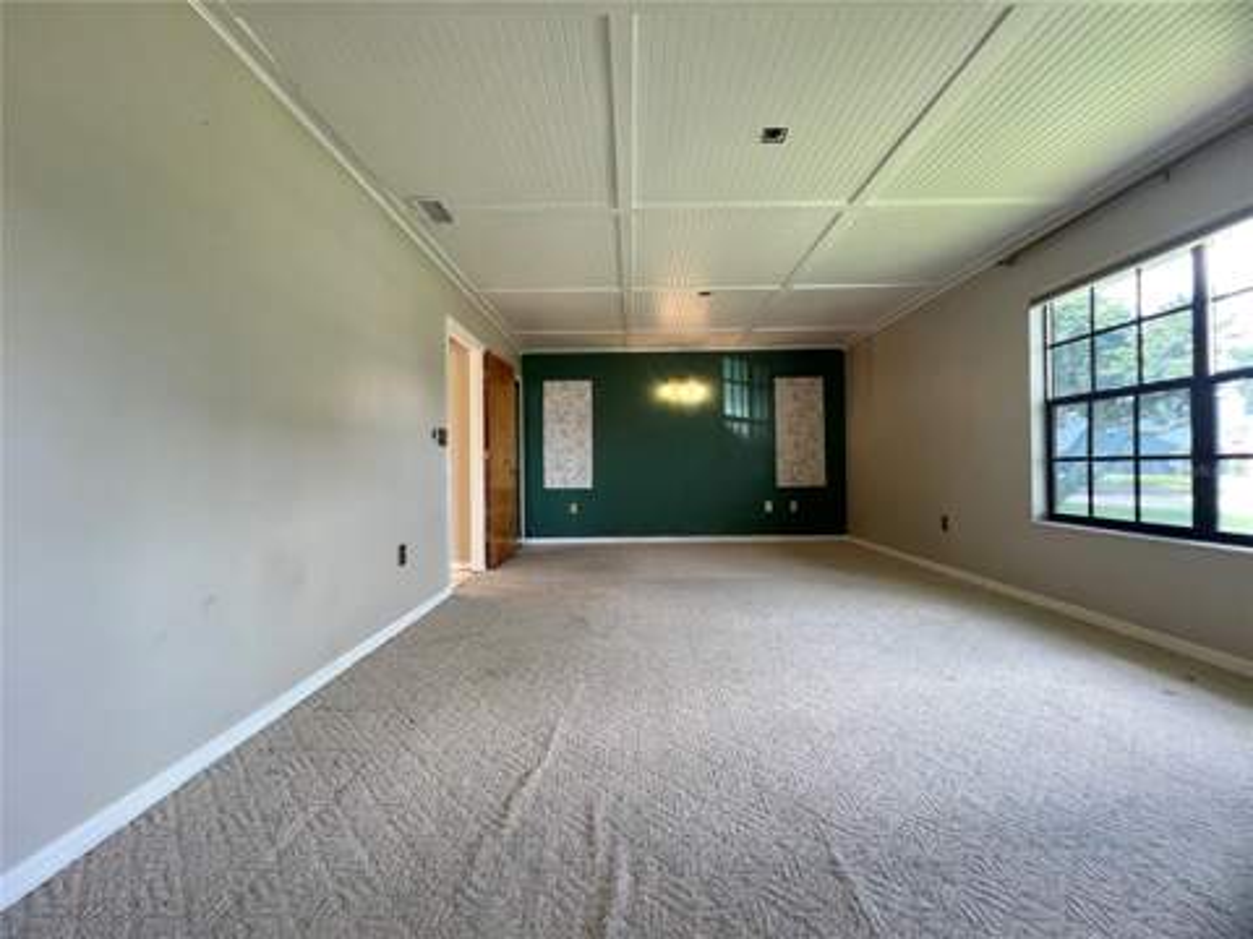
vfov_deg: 89.9
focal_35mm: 13
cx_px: 626
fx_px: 471
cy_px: 470
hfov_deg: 106.2
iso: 200
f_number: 1.8
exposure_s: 1/60
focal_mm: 1.57
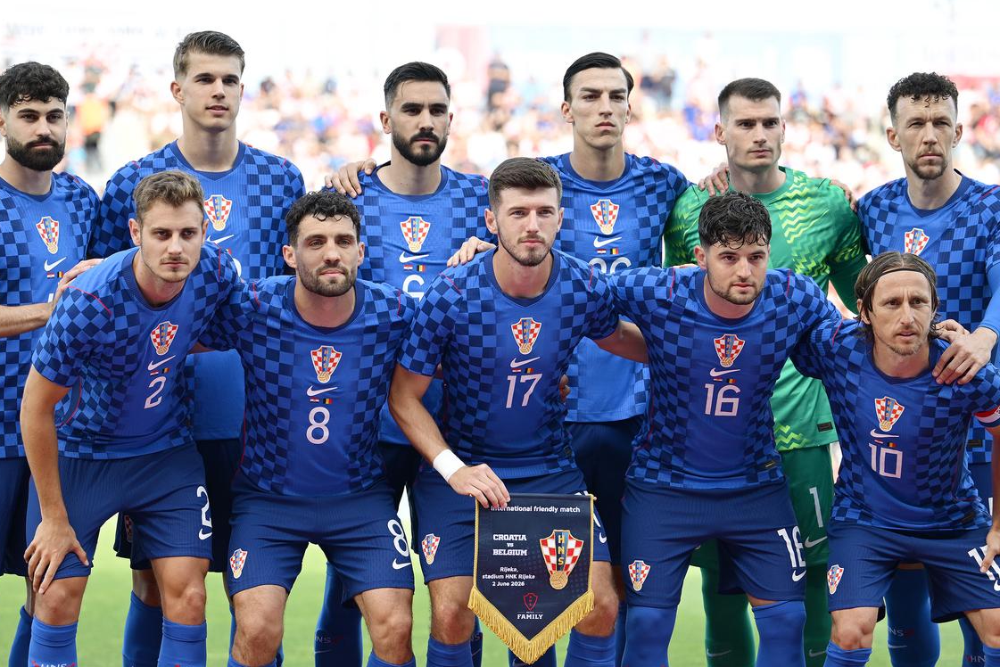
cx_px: 458
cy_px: 445
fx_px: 4084
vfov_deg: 9.3
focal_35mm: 147
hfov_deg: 14.0
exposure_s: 1/640
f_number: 2.8
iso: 200
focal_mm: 103
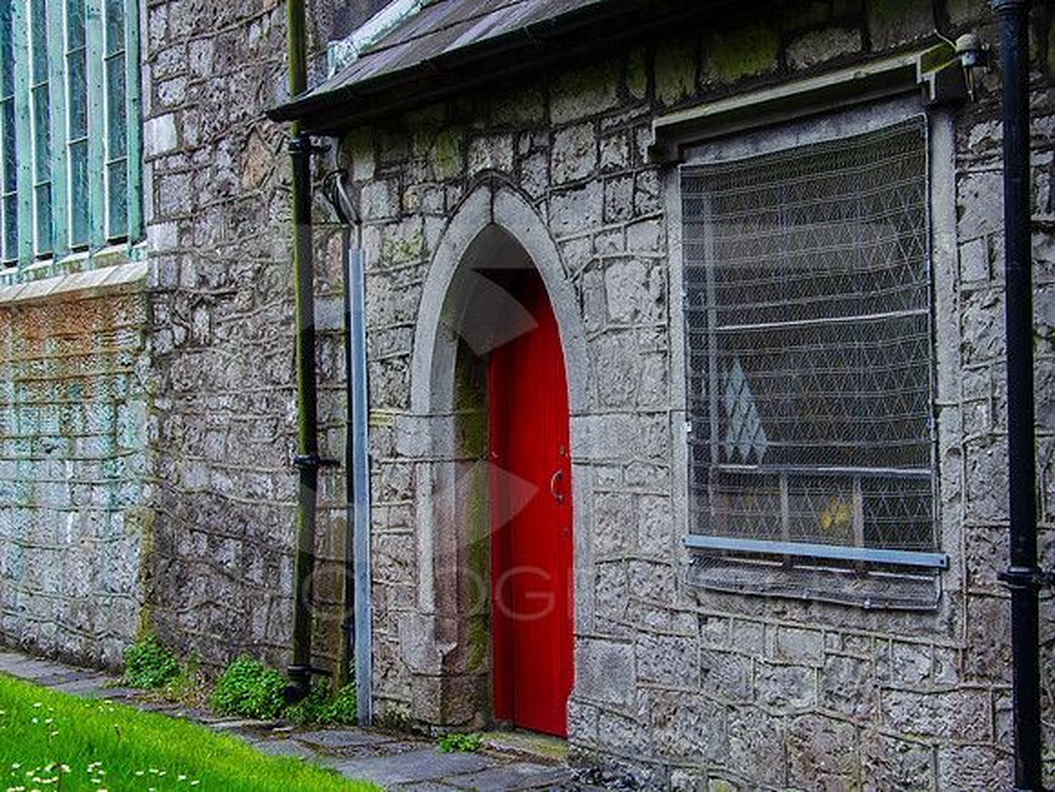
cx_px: 592
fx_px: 2243
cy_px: 397
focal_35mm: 74
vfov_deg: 20.0
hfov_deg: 26.5
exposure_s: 1/80
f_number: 8
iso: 500
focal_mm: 44
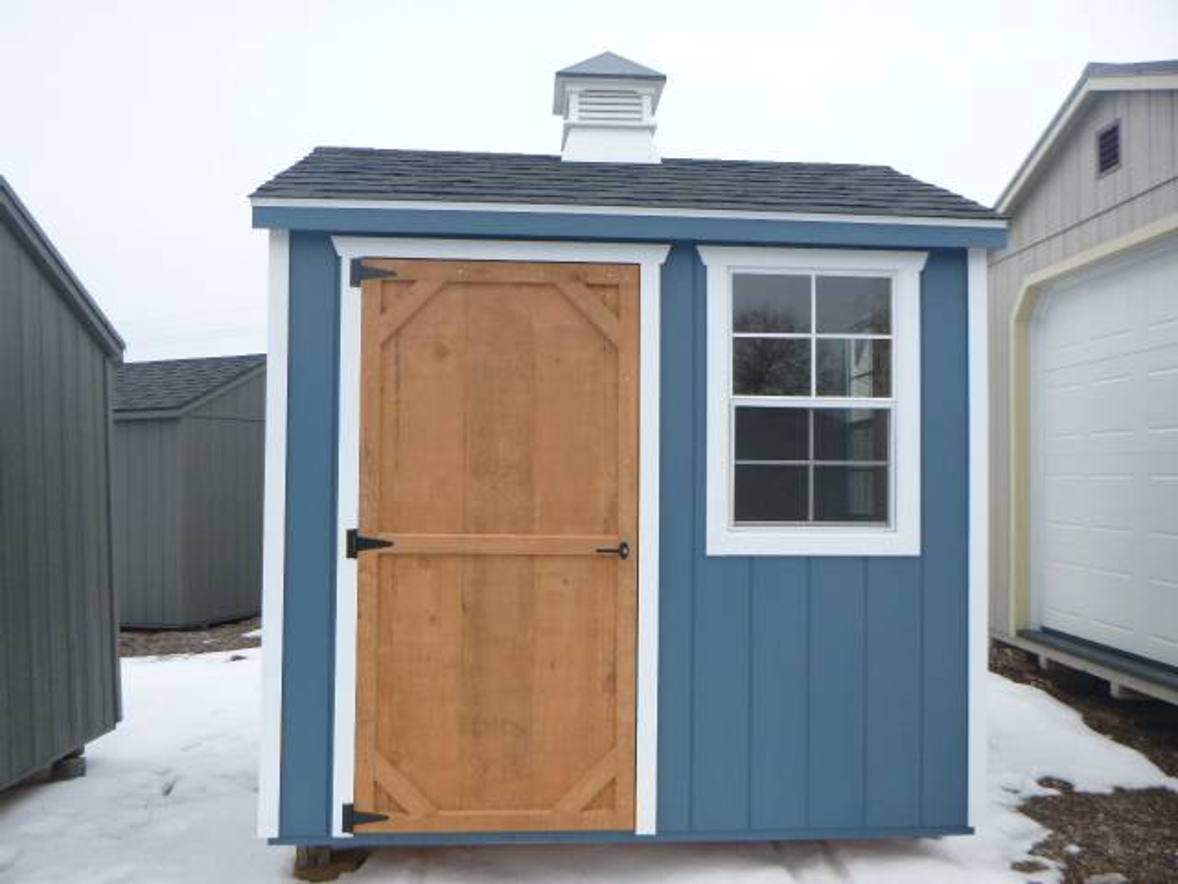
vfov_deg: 42.9
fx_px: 1123
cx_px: 589
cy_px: 442
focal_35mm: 33
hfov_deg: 55.4
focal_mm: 5.9
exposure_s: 1/160
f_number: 4.3
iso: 100
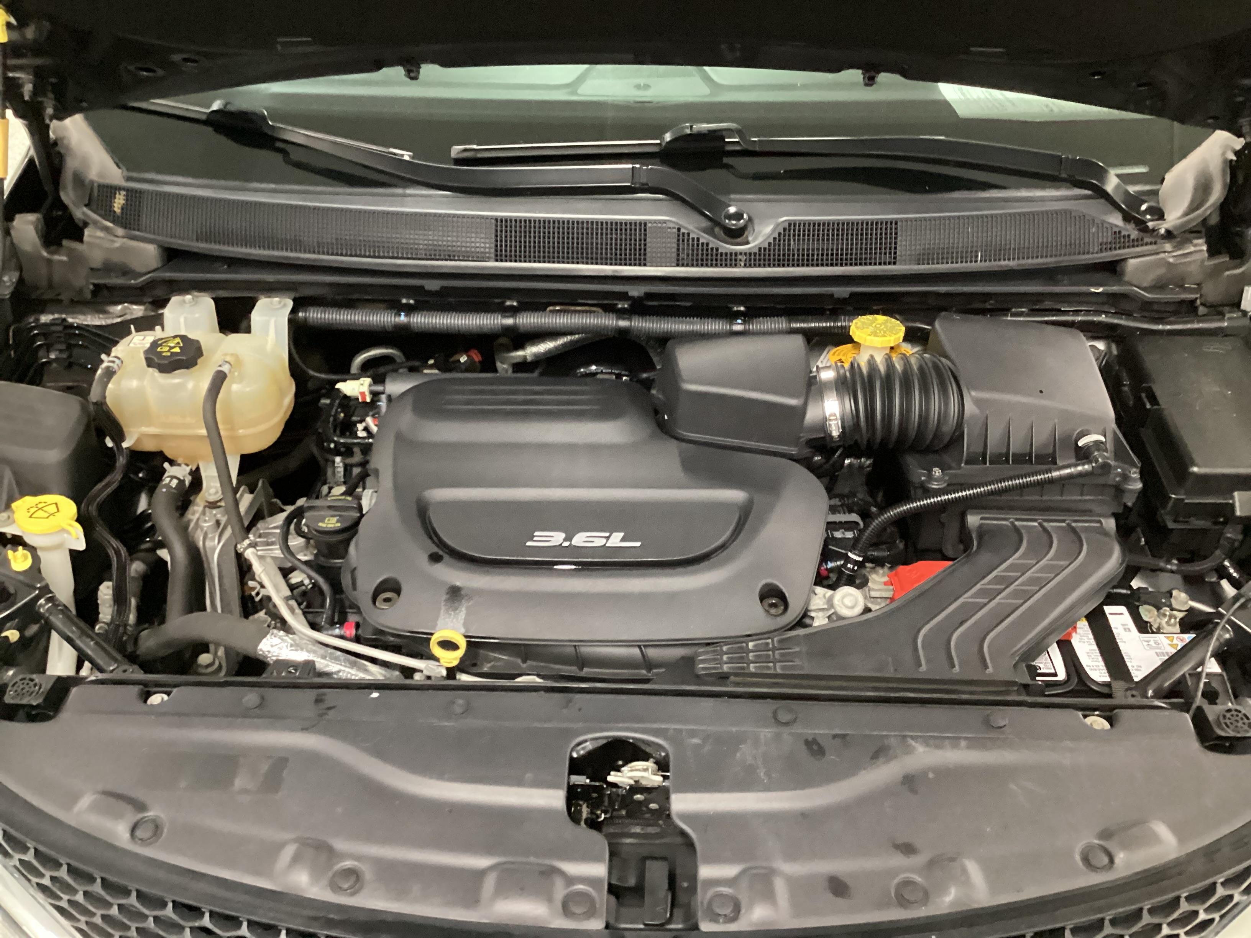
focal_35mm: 31
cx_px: 626
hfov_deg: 58.4
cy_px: 469
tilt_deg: -36.4
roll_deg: -0.4
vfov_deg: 45.4
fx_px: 1120
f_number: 2.4
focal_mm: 3.3
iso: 640
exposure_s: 1/25
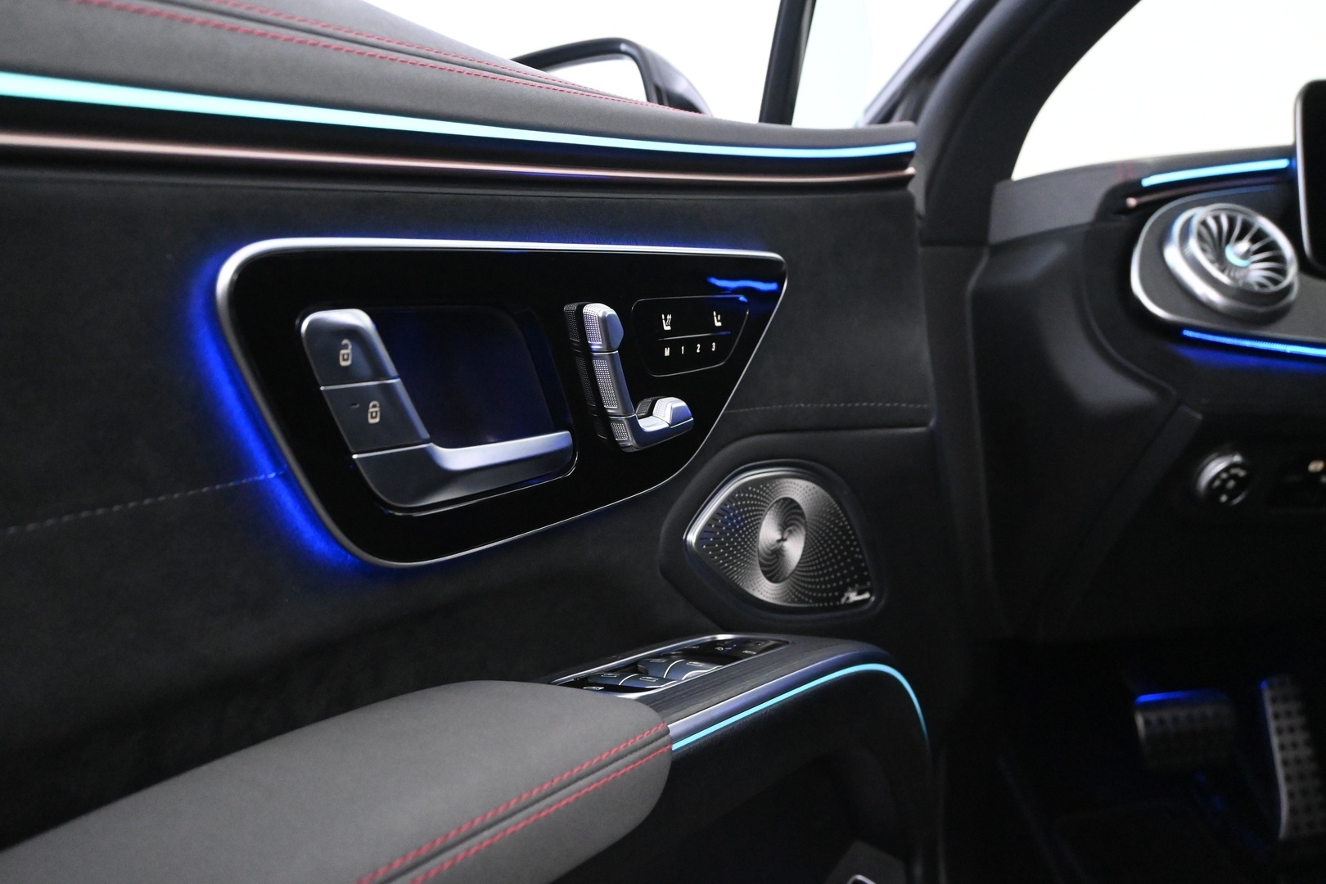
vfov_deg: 41.7
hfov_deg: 59.5
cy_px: 442
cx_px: 663
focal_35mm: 32
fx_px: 1160
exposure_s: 1/60
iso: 6400
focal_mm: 21
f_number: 4.5
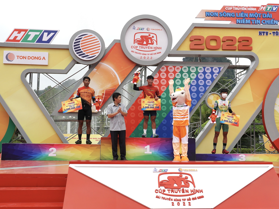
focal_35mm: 38
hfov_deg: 49.5
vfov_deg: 38.1
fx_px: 303
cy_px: 105
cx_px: 146
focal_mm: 23
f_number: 5.6
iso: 100
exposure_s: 1/500
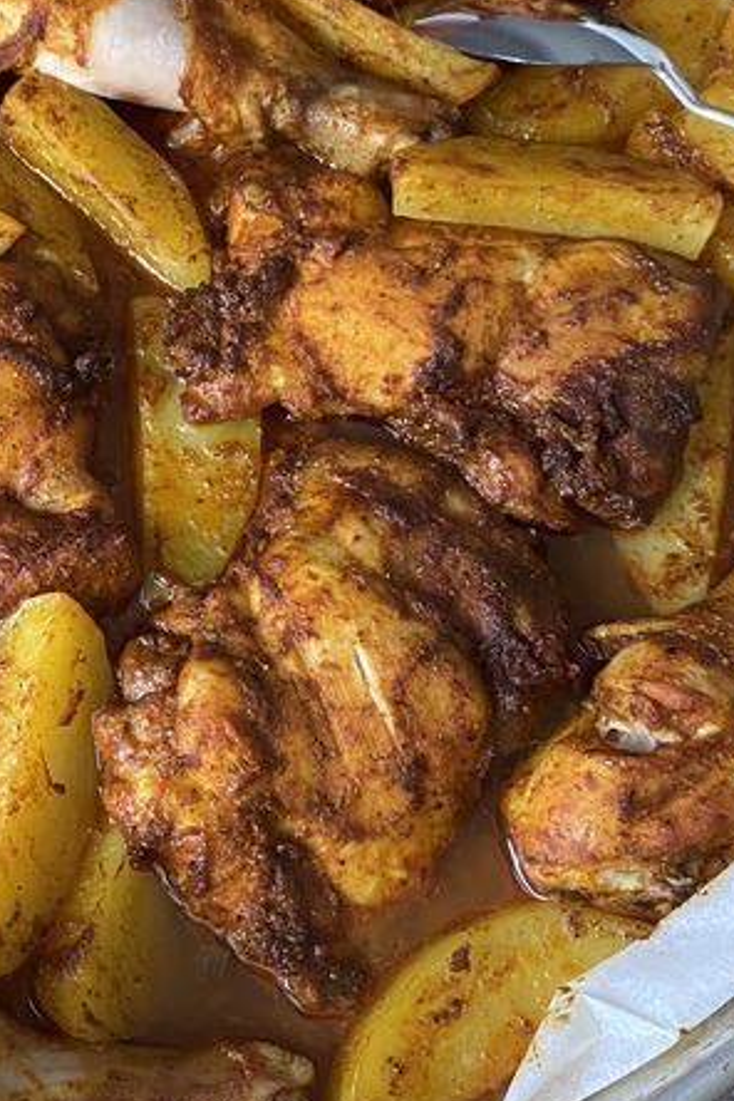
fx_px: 1713
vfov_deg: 35.6
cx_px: -42
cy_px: 590
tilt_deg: -67.2
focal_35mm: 56
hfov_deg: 23.0
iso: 500
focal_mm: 4.25
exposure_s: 1/60
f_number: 1.8
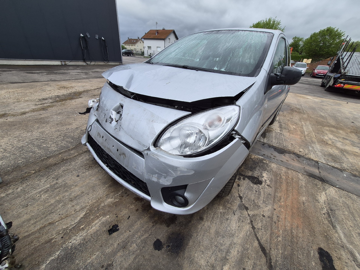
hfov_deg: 106.2
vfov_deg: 89.9
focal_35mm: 13
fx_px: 135
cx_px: 180
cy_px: 135
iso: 40
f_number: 2.2
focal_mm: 1.74
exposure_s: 1/476
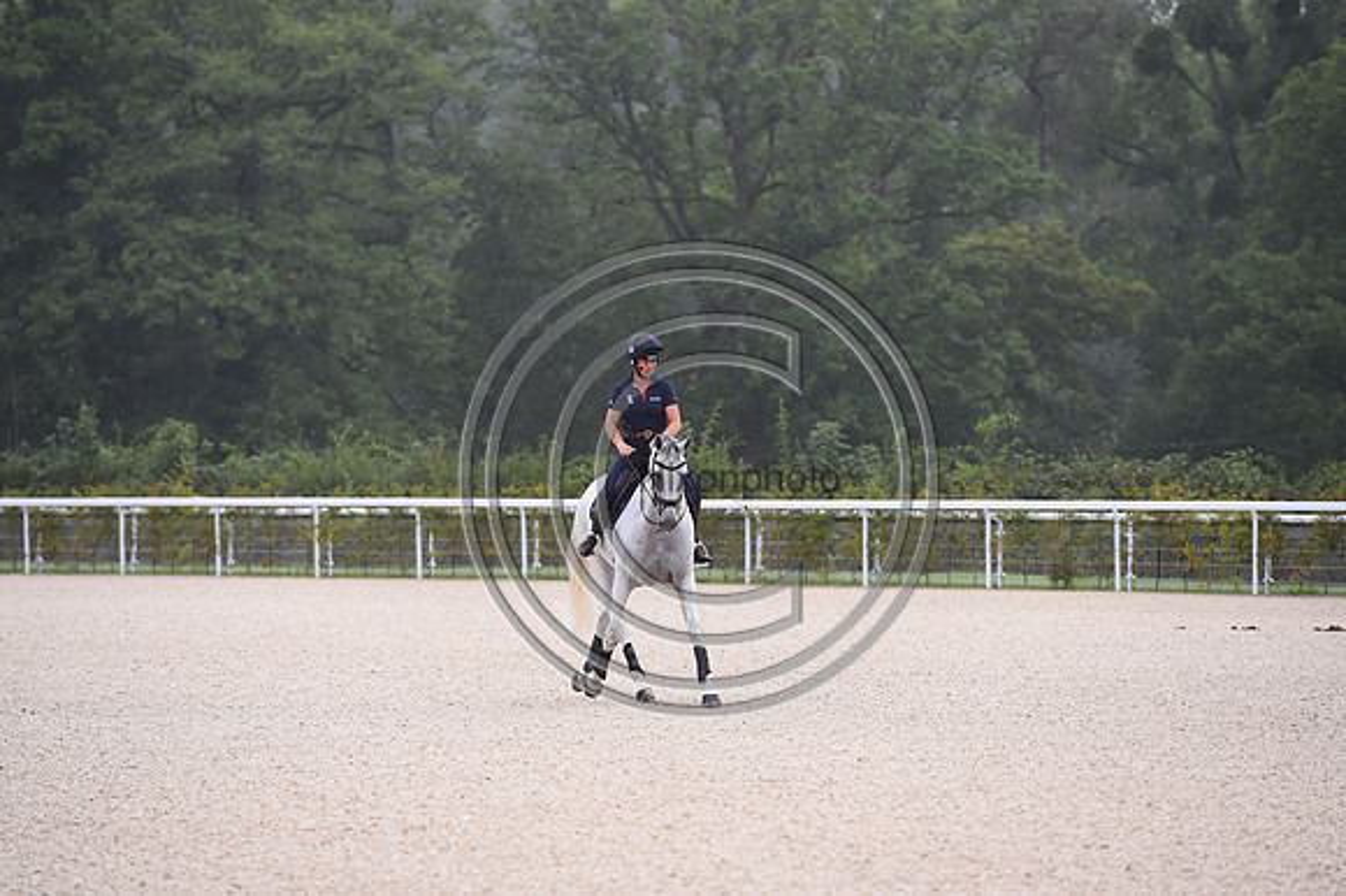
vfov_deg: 6.9
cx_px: 673
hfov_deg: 10.3
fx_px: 7473
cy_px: 448
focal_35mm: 200
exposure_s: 1/800
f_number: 5
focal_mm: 200
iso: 800
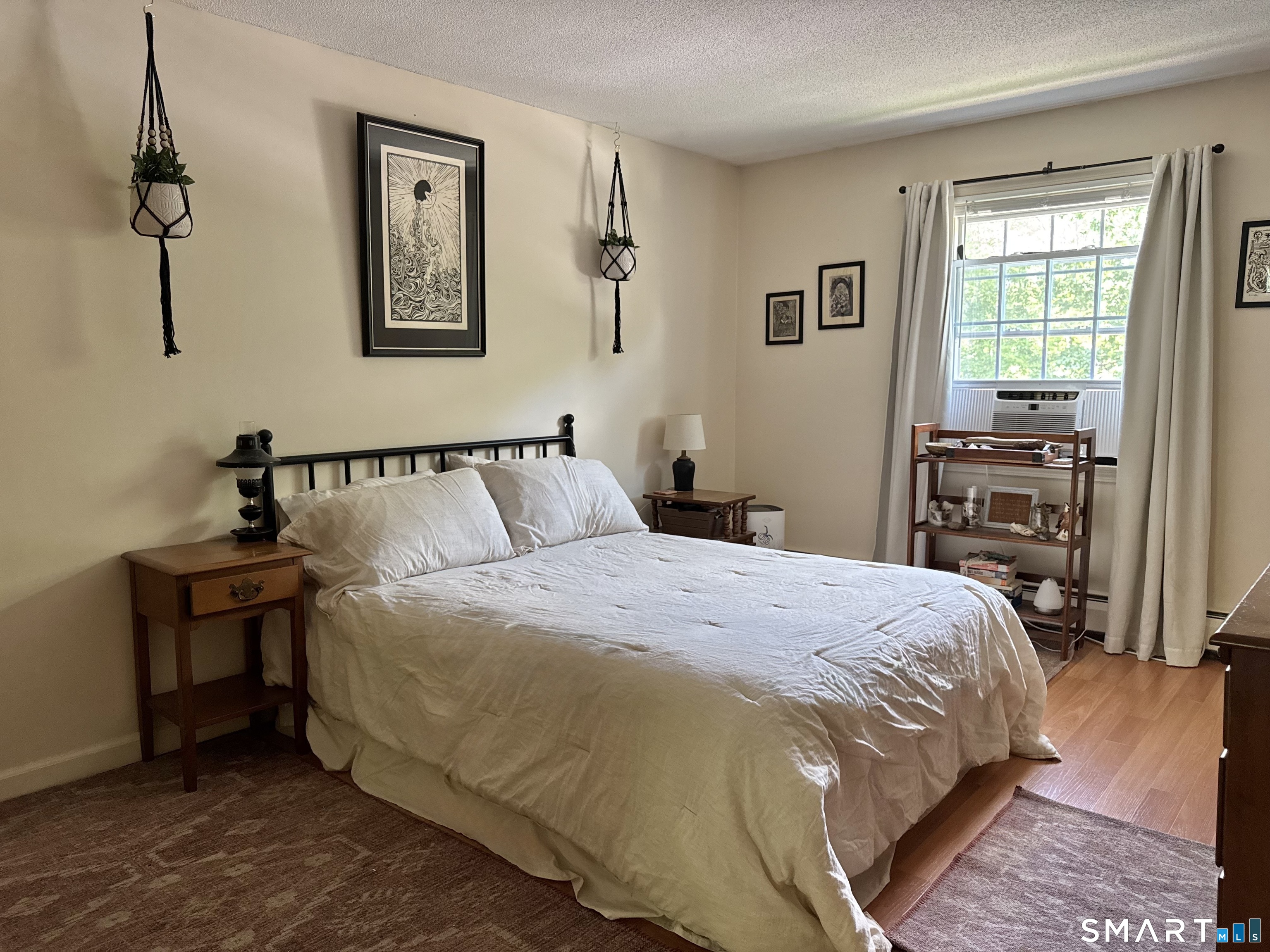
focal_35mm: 24
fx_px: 881
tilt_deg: -6.7
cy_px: 476
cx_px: 635
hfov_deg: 71.6
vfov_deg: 56.8
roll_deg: +0.0
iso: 400
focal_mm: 6.76
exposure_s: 1/60
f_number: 1.78
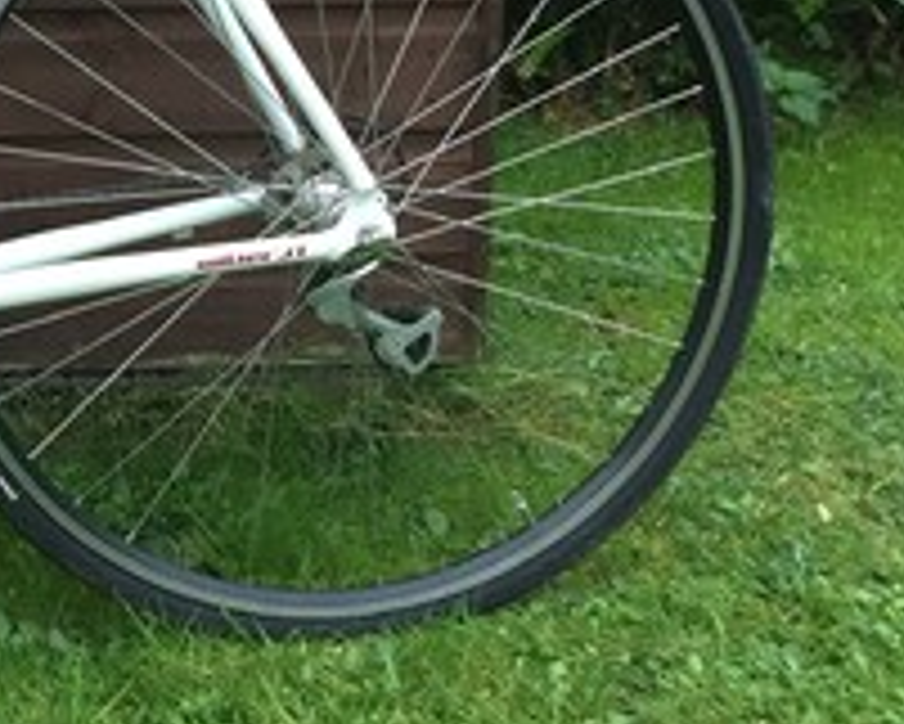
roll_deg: +1.3
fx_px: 2115
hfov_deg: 21.9
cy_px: -18
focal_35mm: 79
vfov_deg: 18.8
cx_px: -243
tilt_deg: -10.1
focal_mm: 4.15
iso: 40
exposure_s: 1/33
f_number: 2.2
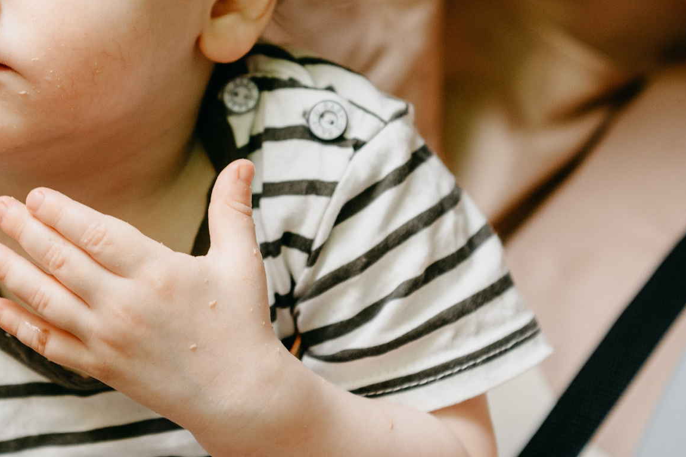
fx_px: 2458
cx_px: 113
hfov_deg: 15.8
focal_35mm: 129
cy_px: 112
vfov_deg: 10.6
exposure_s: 1/160
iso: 500
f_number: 3.5
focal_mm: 58
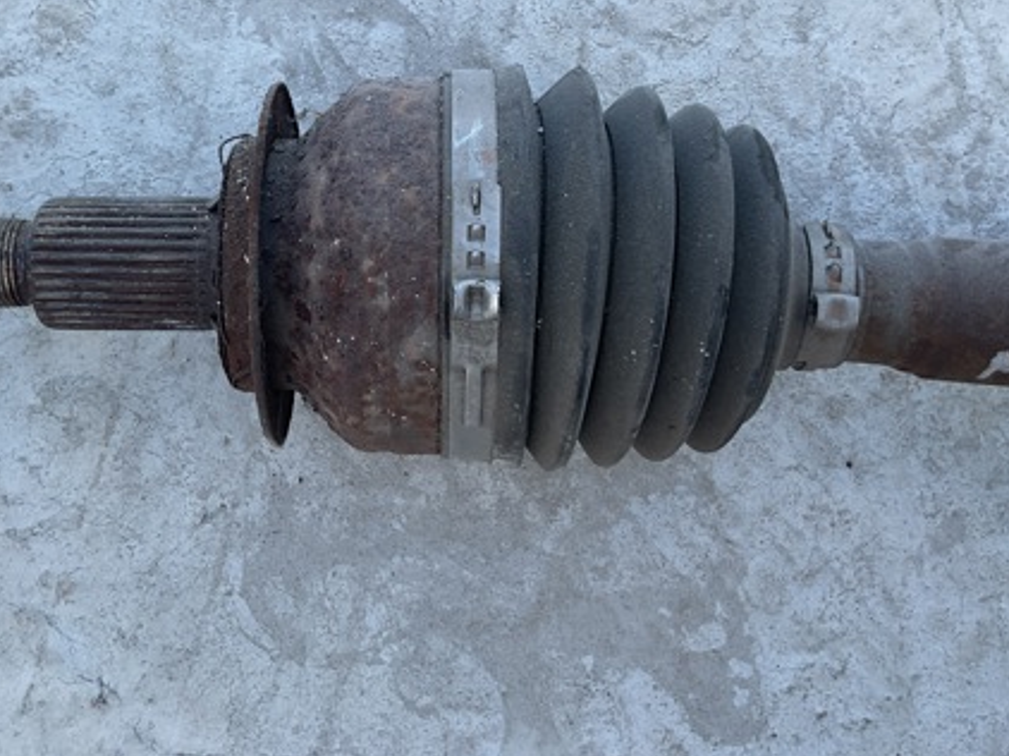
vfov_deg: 32.6
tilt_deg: -83.8
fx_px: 1282
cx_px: 406
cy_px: 257
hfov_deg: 42.8
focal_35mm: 44
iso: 16
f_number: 1.8
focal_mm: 3
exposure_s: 1/355
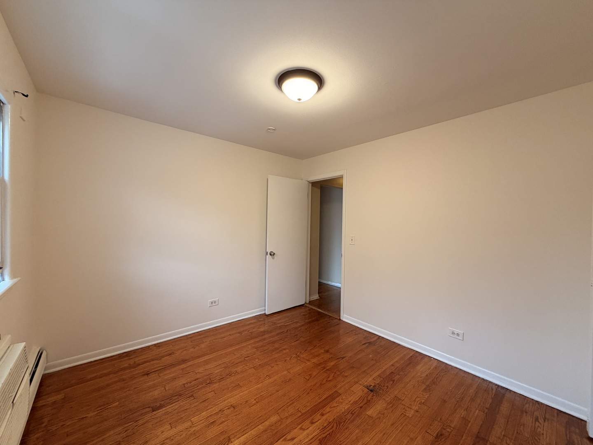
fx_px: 240
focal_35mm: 14
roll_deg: -0.4
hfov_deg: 102.1
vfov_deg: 85.7
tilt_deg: -1.4
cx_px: 296
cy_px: 222
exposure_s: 1/60
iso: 200
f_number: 2.2
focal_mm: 2.22
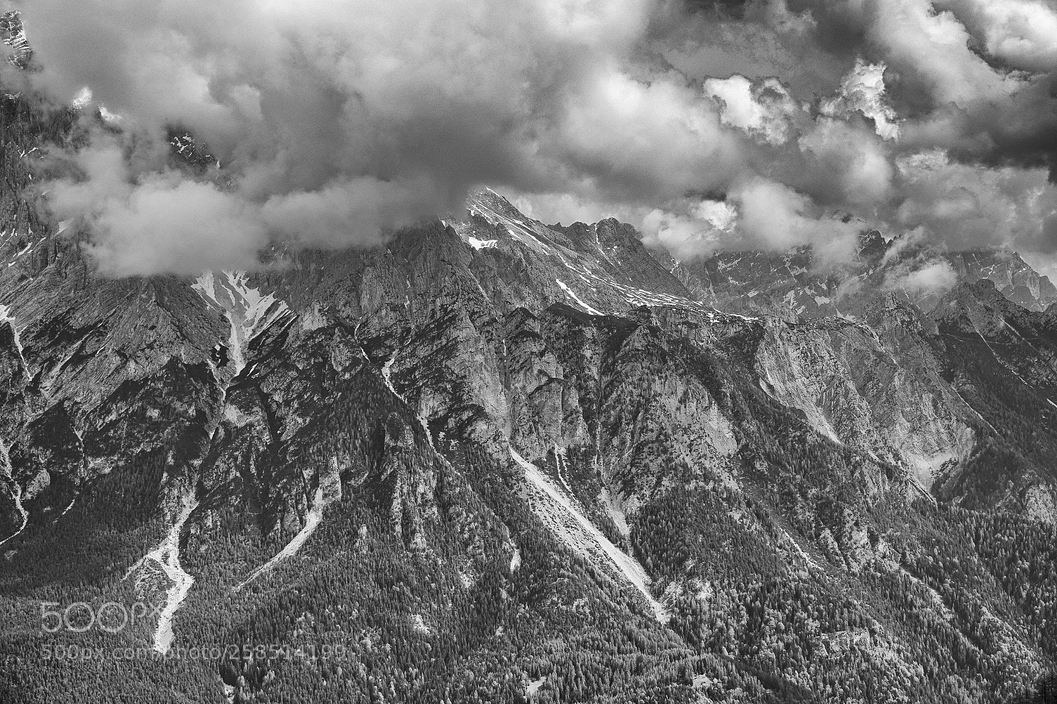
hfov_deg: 26.3
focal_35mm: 77
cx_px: 528
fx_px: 2260
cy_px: 352
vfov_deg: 17.7
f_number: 4
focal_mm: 28.07
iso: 100
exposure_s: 1/1000
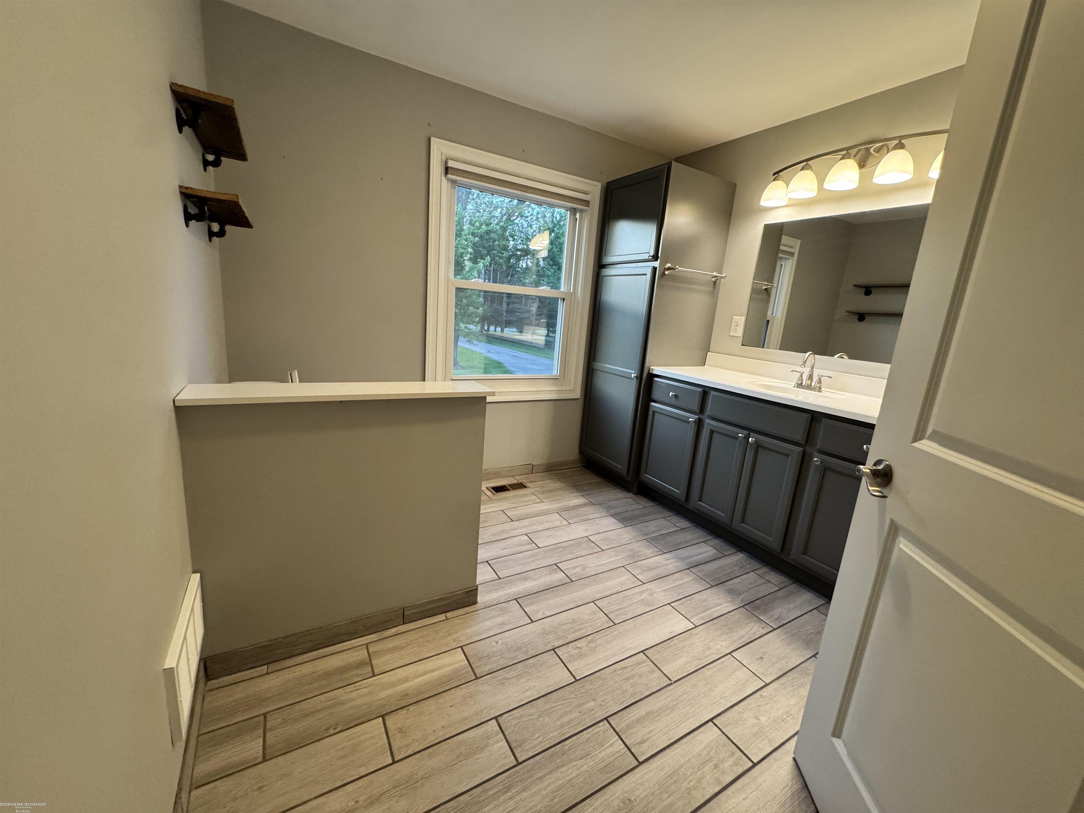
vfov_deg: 85.7
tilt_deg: -13.8
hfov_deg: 102.1
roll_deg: -4.9
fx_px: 438
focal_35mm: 14
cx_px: 542
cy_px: 406
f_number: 2.2
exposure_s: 1/120
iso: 320
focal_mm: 2.22
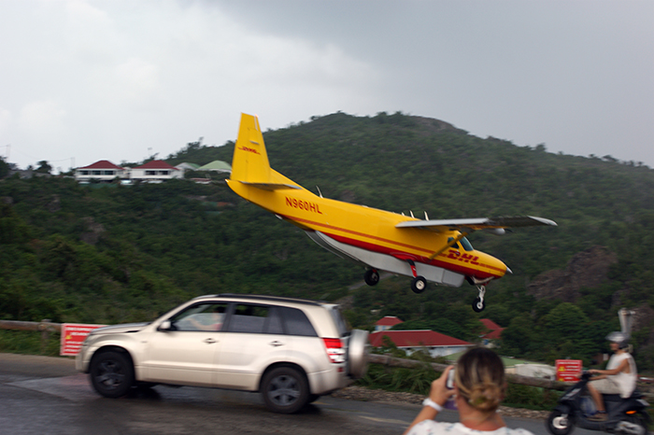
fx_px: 1226
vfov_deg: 20.1
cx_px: 327
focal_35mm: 68
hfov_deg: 29.9
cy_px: 218
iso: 125
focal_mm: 45
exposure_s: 1/160
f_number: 5.6
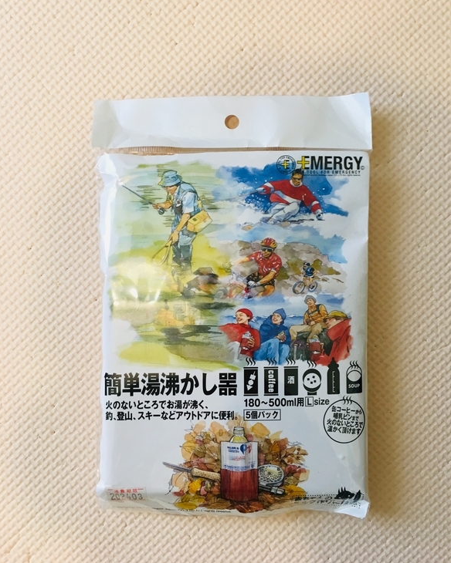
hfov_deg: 47.1
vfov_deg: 57.1
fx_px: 517
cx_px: 229
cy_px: 261
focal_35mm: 31
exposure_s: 1/30
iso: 80
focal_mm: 4.15
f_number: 2.2
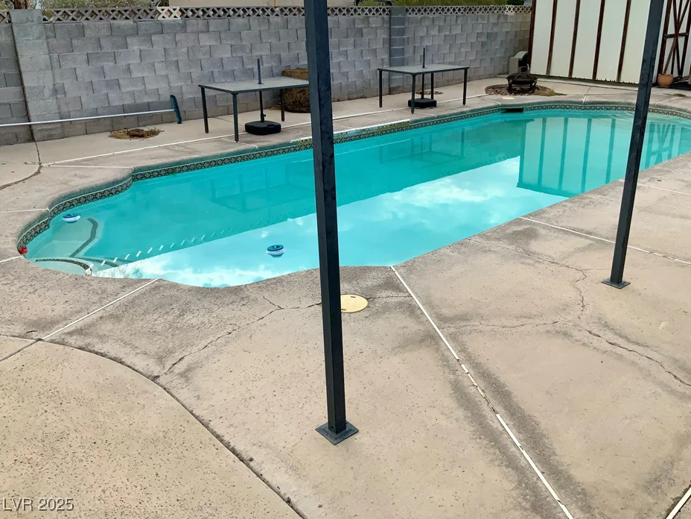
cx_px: 379
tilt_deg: -19.4
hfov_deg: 56.7
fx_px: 639
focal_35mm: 32
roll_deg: +0.8
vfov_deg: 44.1
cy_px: 234
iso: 16
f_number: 1.8
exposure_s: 1/869
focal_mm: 3
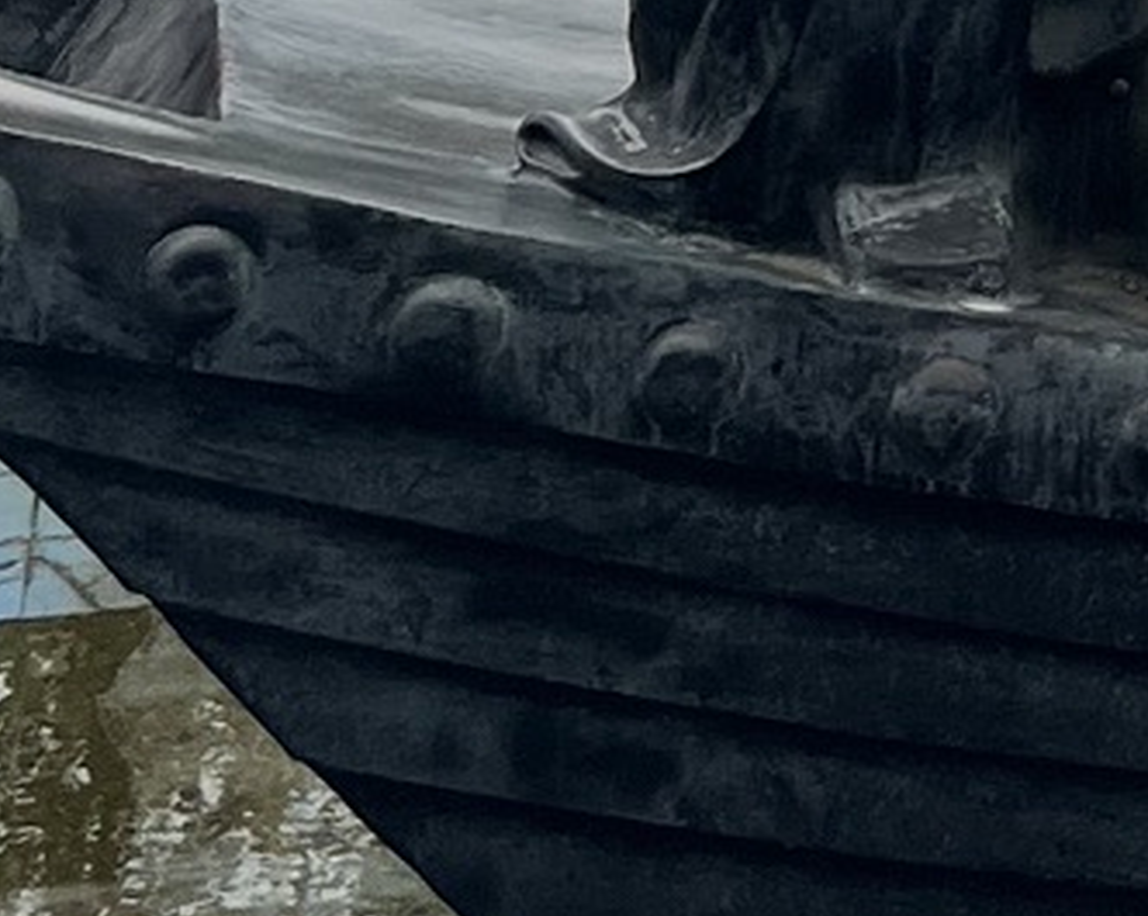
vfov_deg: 9.1
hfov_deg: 11.5
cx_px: 2234
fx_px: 5194
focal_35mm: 153
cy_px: -1217
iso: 50
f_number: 1.5
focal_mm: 5.7
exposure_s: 1/6993
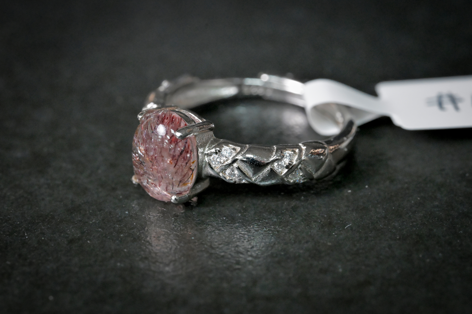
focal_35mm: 105
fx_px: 1377
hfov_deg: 19.5
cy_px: 157
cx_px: 236
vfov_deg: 13.0
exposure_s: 1/125
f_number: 16
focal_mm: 105
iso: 10000
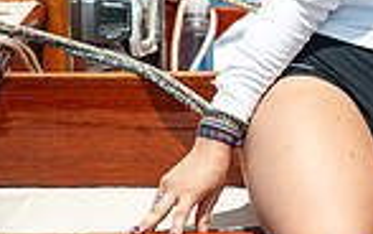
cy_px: -219
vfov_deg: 1.1
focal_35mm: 1208
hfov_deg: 1.7
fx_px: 12285
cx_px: 566
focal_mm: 300
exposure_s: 1/3200
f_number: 4
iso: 250
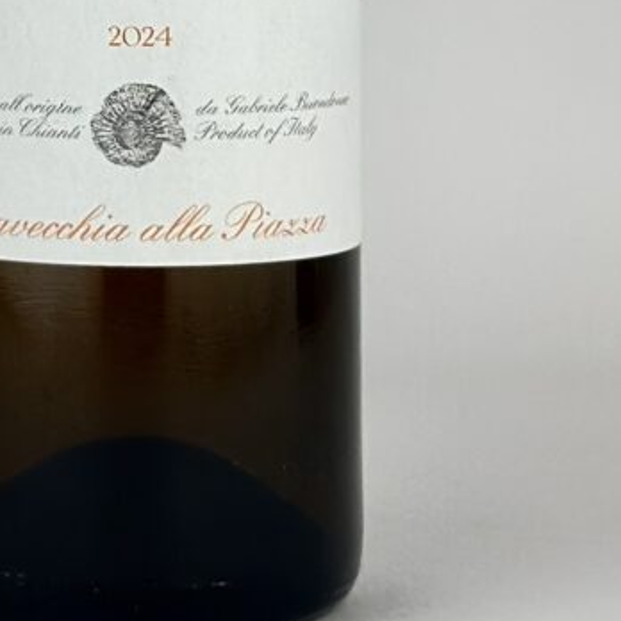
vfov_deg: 8.7
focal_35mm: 195
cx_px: 114
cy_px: -323
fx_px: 3958
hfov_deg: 8.9
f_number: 1.78
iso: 80
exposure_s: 1/1185
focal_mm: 6.86
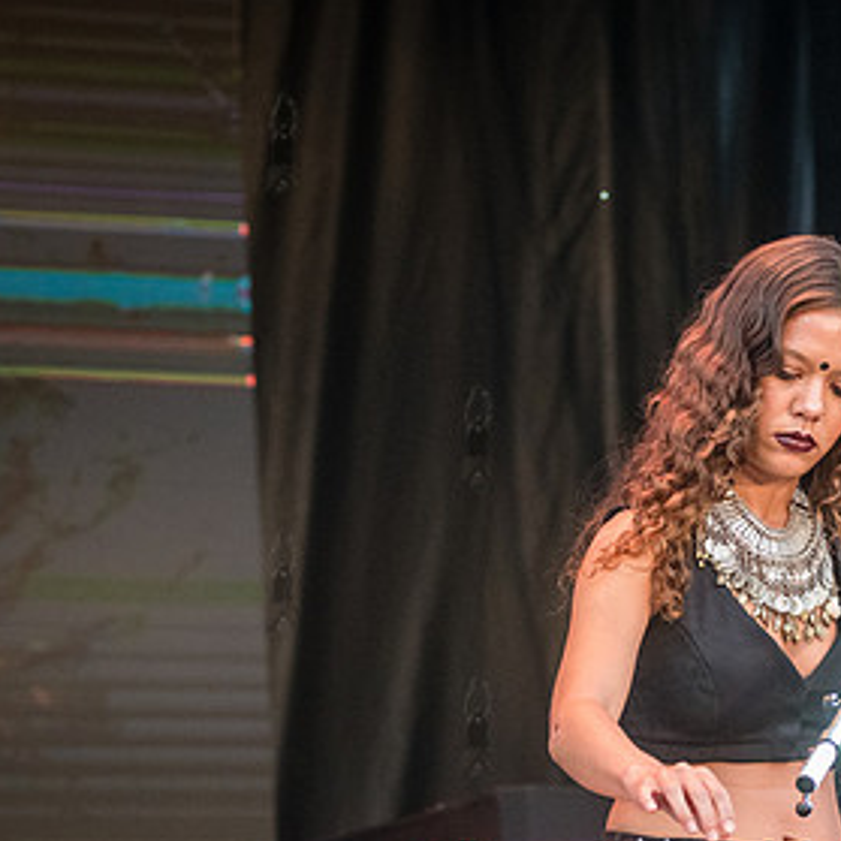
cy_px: 595
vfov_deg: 7.6
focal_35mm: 230
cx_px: 740
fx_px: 6322
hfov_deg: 7.6
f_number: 4.5
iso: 3200
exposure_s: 1/800
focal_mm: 105
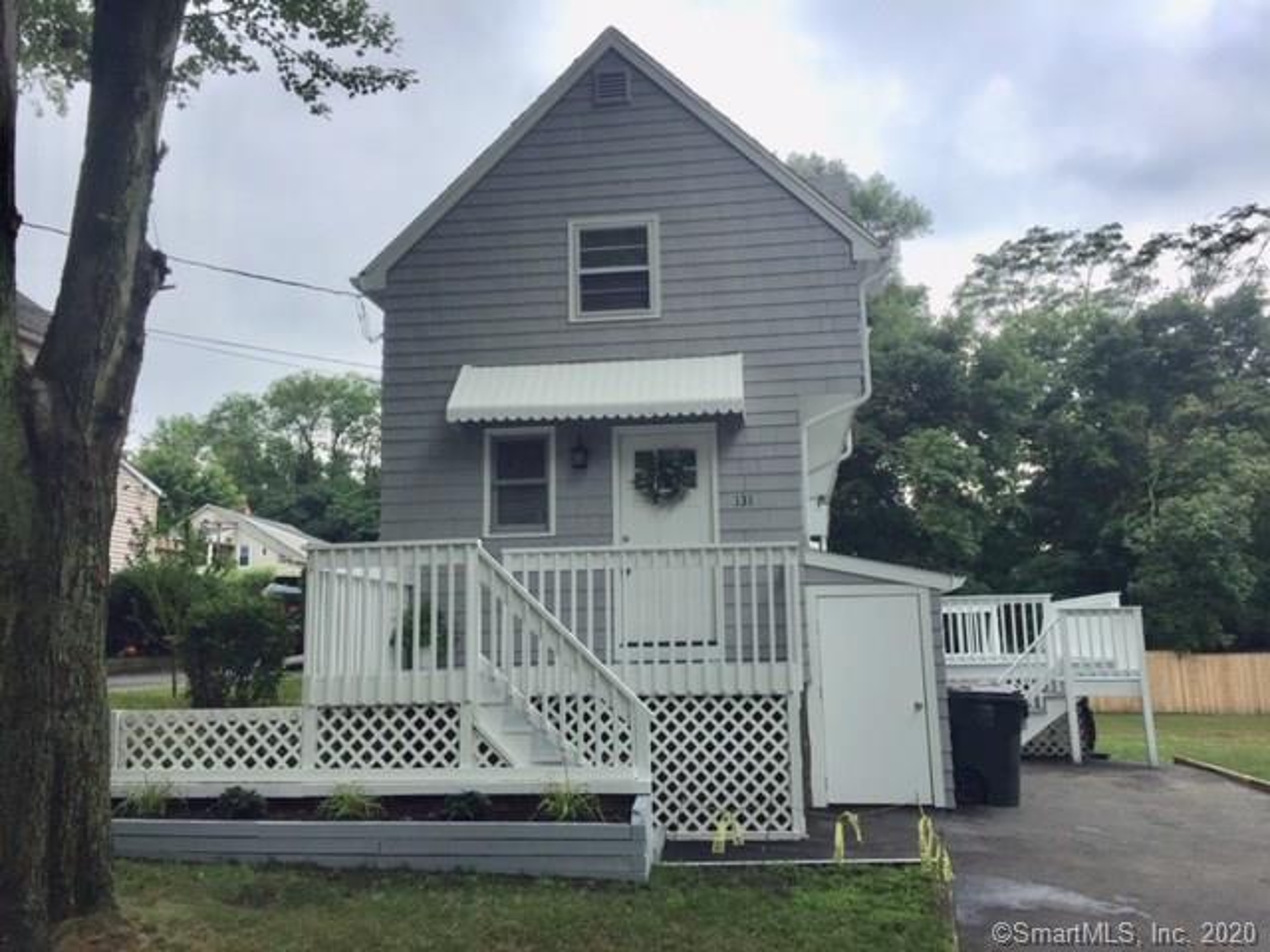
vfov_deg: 48.2
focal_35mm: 29
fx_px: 1064
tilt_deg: +9.9
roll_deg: +0.6
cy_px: 476
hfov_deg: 61.7
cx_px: 635
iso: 32
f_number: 2.2
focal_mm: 4.15
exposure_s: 1/942
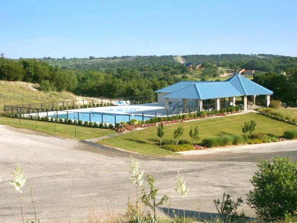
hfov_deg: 36.8
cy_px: 112
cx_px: 148
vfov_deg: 28.0
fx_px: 446
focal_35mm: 52
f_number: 8
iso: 64
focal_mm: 10.87
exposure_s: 1/250
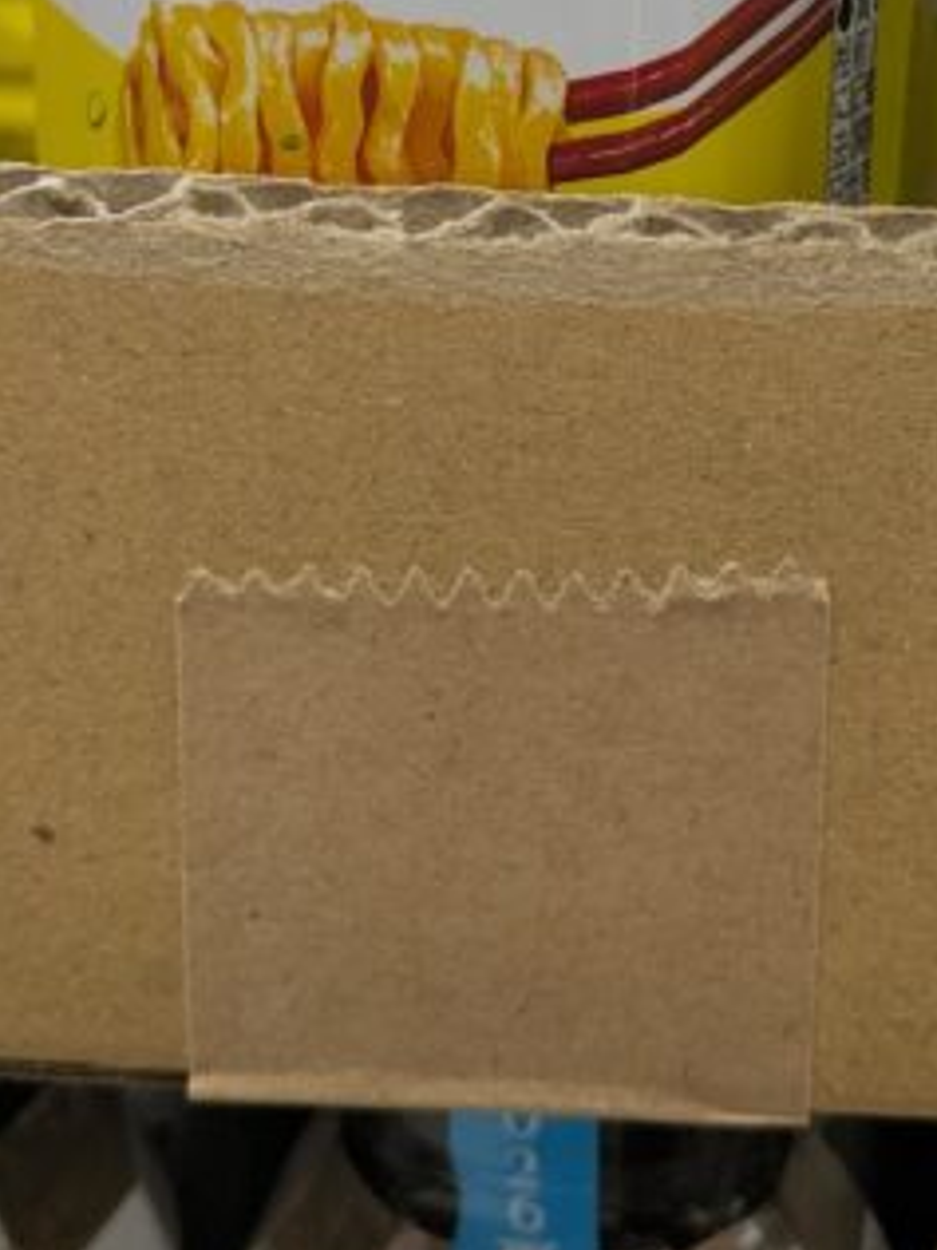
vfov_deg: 23.4
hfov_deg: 18.2
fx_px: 2923
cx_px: 627
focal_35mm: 81
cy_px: 95
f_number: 1.89
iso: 81
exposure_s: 1/100
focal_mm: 5.43
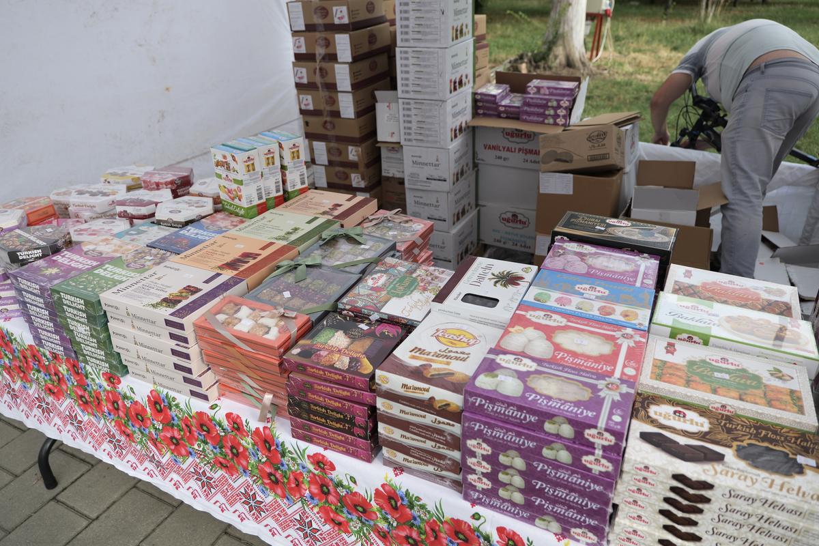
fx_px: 546
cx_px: 410
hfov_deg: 73.7
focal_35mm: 24
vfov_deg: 53.1
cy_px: 273
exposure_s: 1/1000
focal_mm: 24
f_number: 4
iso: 160
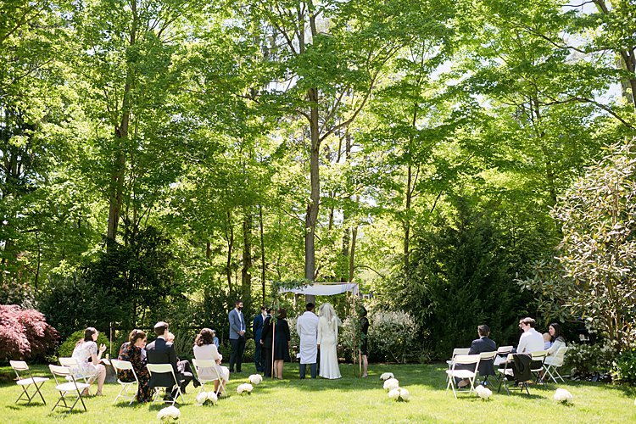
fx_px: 620
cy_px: 212
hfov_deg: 54.3
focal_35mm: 35
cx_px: 318
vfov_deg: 37.8
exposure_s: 1/1600
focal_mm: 35
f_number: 2.8
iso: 200
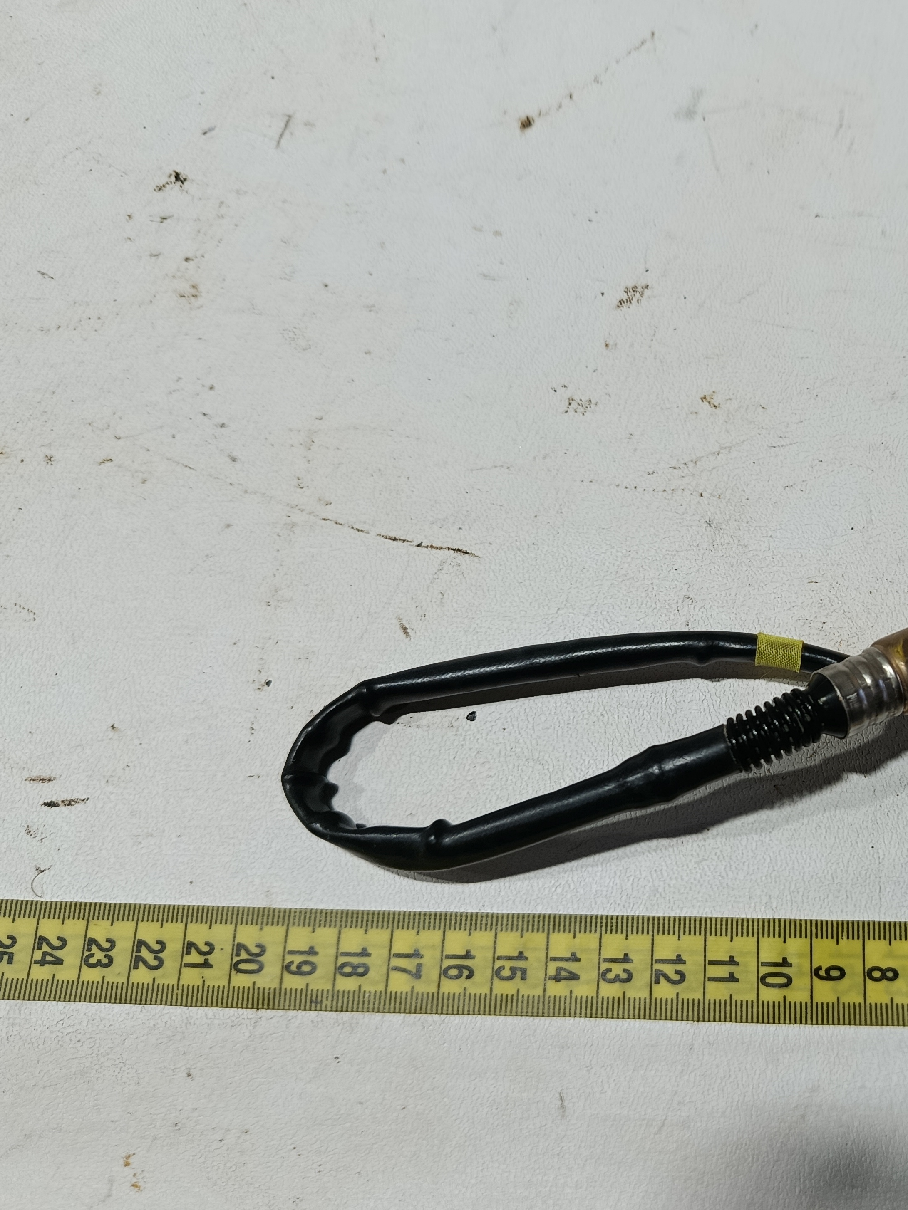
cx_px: 742
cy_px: 590
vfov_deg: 55.3
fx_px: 1154
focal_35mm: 33
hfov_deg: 40.9
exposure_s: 1/120
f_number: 1.7
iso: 156
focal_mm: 5.24
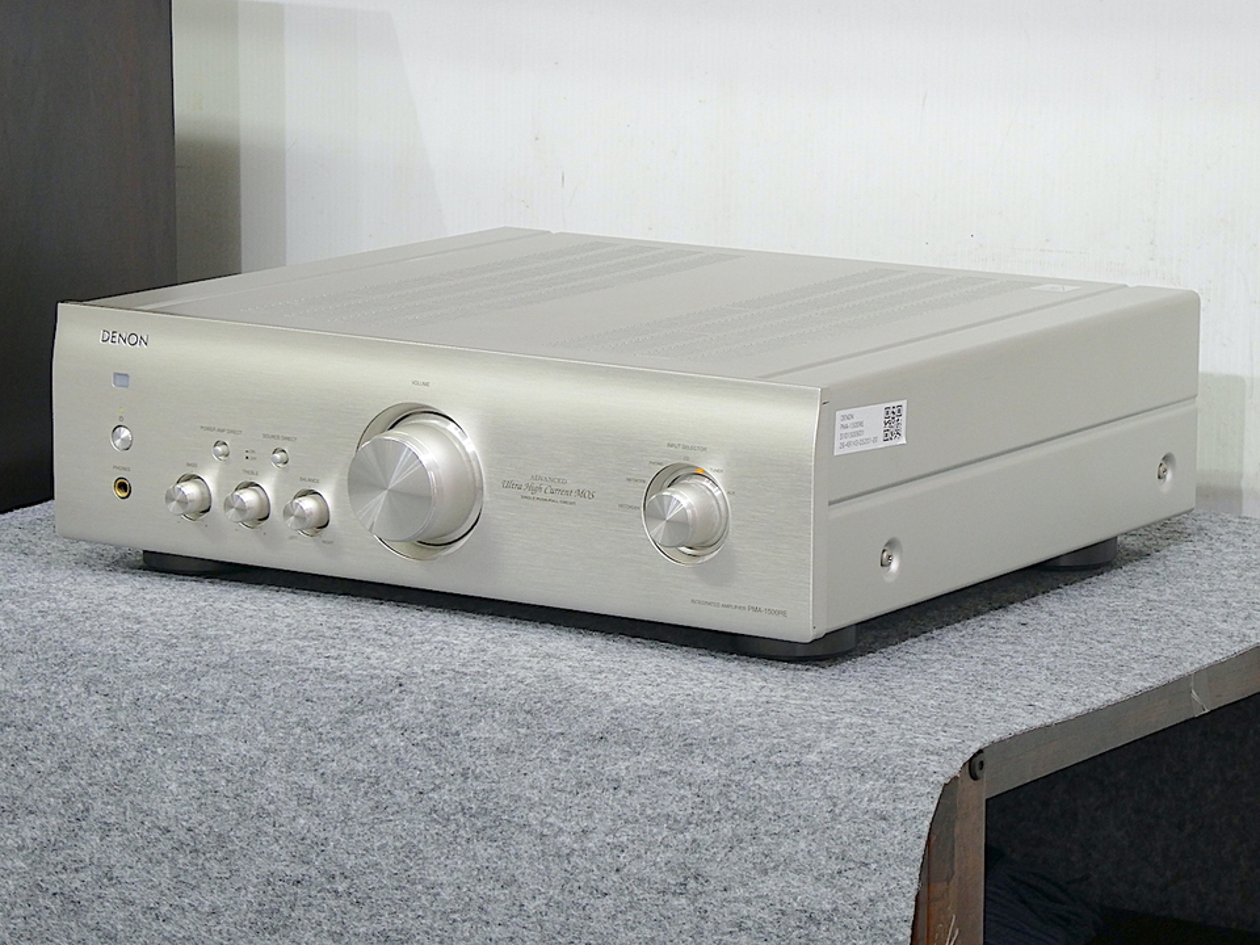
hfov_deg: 14.6
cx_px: 630
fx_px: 4914
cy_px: 472
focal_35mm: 135
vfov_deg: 11.0
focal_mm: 24.2
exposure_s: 1/8
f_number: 5.3
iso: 200
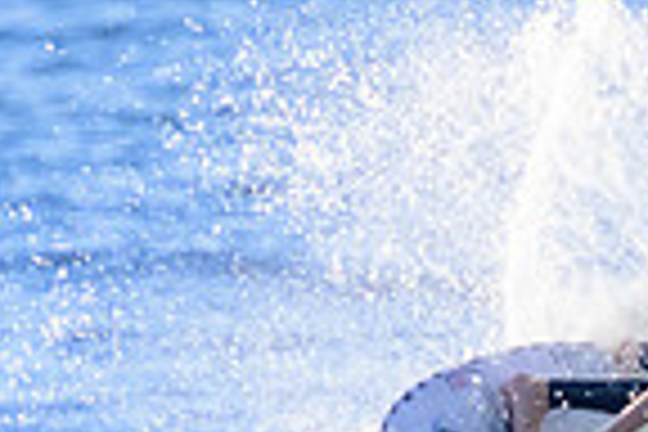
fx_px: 57883
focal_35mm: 3216
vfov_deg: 0.4
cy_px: 529
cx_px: 688
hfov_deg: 0.6
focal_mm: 800
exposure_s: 1/2000
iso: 1800
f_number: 11
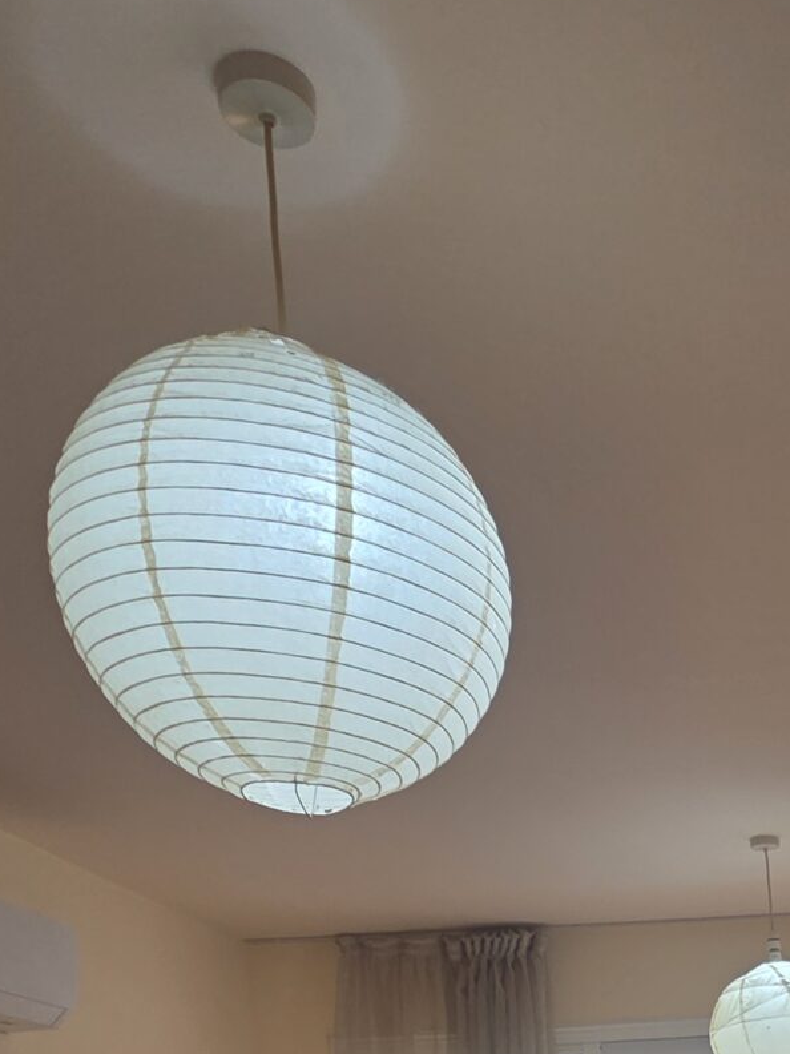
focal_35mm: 42
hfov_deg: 30.6
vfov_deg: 36.4
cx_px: 878
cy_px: 1215
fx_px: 1278
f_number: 2.2
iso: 50
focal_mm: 2.2
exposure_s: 1/100
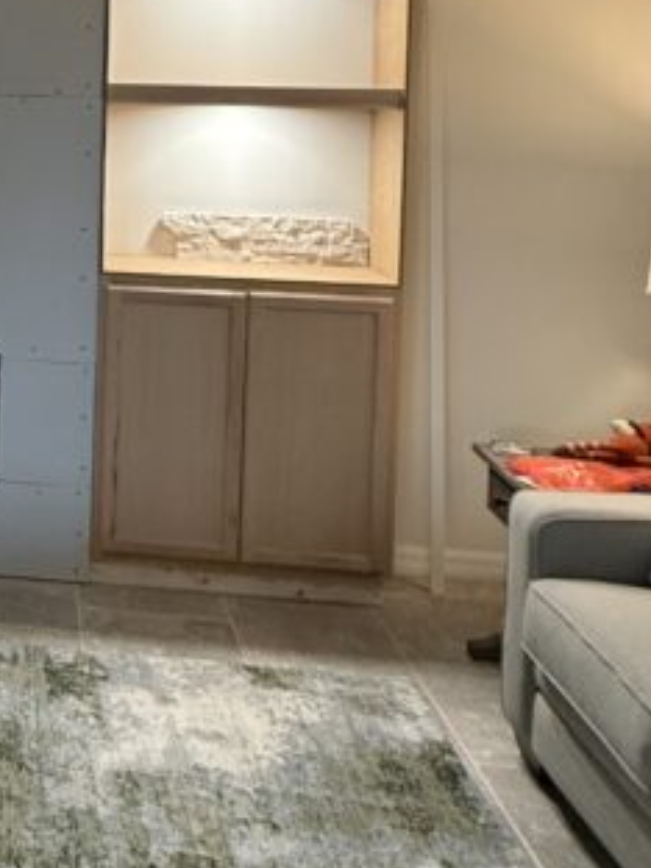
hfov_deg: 27.4
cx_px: -150
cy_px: 95
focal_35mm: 46
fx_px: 1153
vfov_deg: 38.5
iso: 320
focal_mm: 2.22
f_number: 2.2
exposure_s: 1/60
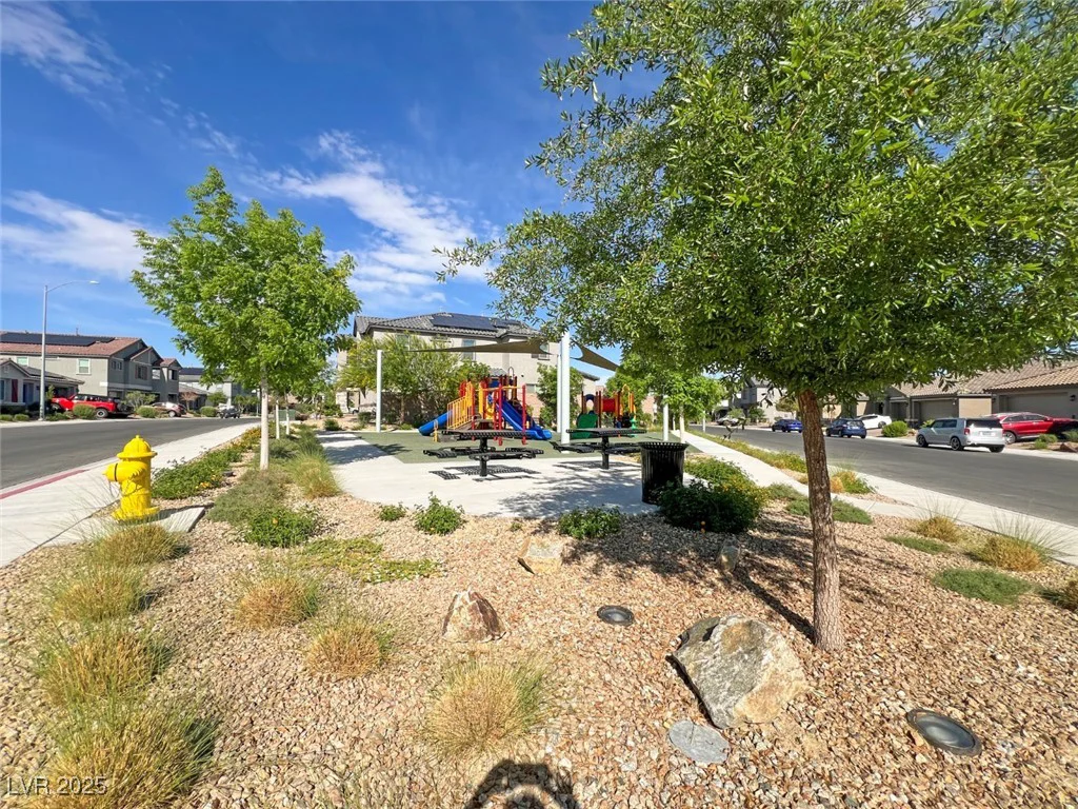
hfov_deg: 106.2
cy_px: 404
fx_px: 405
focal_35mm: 13
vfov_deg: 89.9
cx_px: 539
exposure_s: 1/1946
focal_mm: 1.57
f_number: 1.8
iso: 32
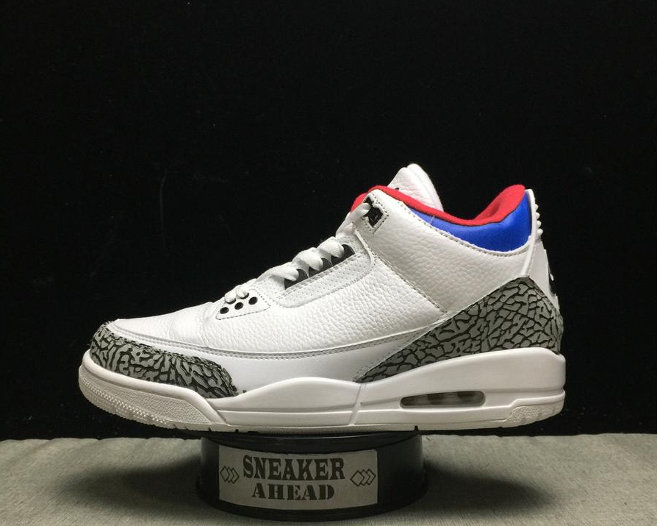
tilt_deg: -4.1
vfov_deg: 38.8
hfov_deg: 47.9
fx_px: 739
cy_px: 343
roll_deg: -0.4
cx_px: 328
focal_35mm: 38
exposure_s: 1/33
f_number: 2.2
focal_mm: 4.15
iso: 50
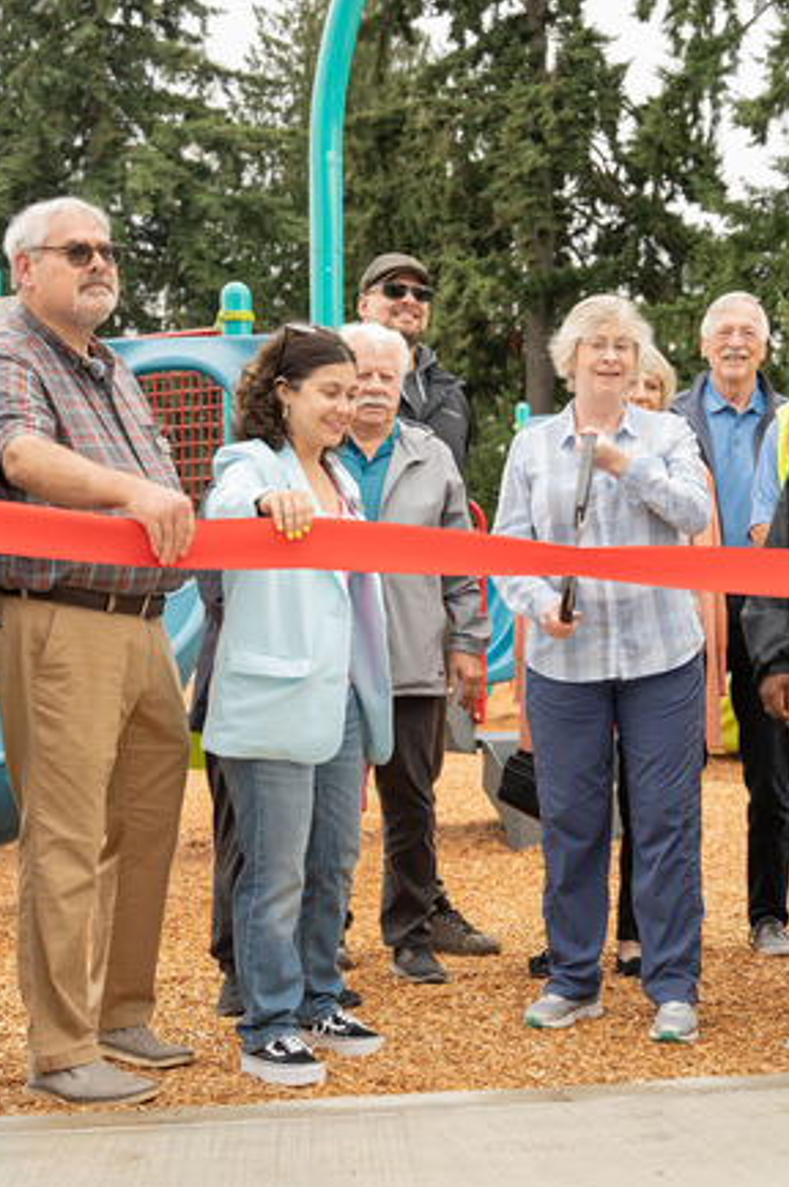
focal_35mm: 72
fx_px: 2371
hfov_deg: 18.8
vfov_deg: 28.1
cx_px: 595
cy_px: 581
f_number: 5
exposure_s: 1/500
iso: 500
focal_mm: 44.6
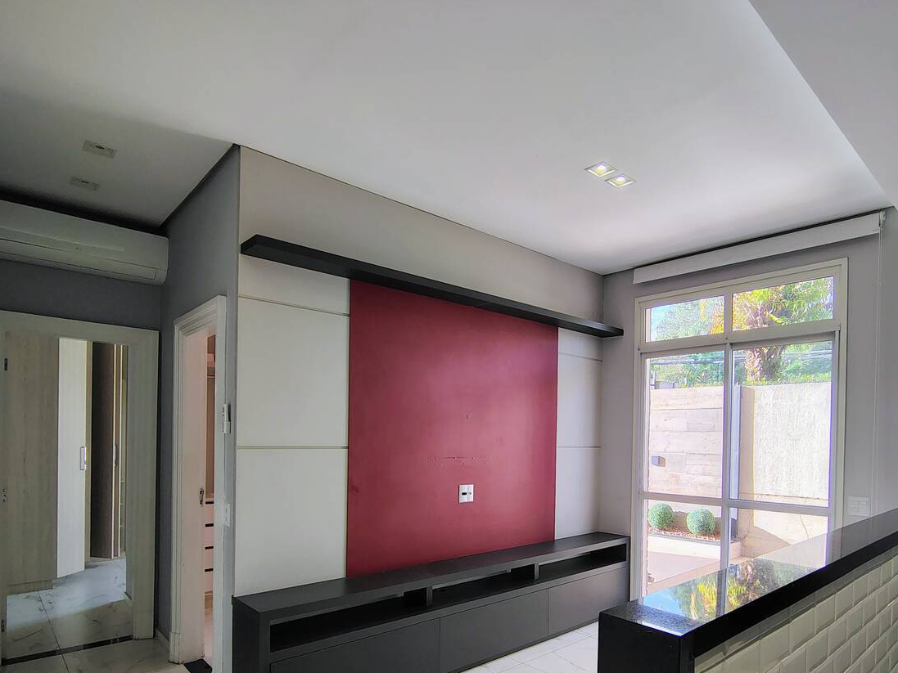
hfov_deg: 78.5
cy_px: 440
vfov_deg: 62.1
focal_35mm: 21
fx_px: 545
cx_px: 512
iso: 218
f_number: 2.2
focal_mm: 2.13
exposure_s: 1/60
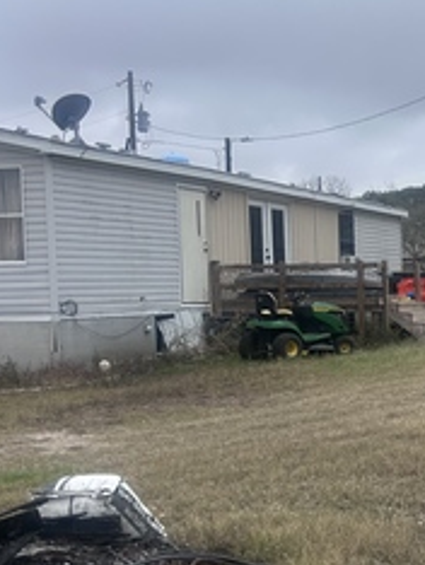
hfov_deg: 19.2
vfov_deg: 27.2
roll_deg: +1.4
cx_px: 548
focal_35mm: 71
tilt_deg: -3.2
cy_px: 374
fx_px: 1160
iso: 50
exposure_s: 1/1361
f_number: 1.5
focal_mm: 5.7
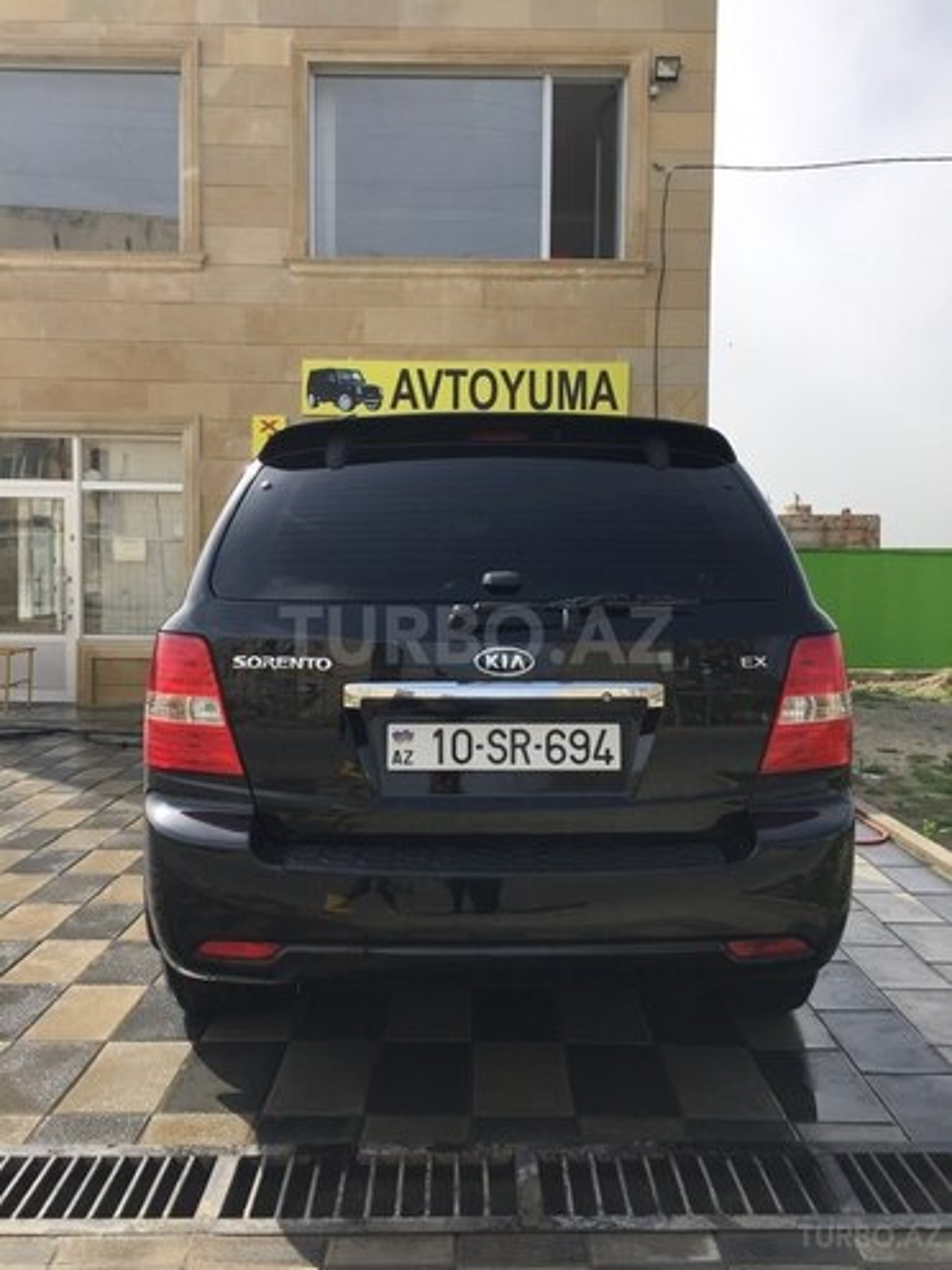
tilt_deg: -2.9
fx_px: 1063
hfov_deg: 48.2
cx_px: 476
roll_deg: -0.3
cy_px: 635
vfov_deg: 61.7
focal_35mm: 29
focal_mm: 4.15
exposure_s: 1/1582
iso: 32
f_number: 2.2
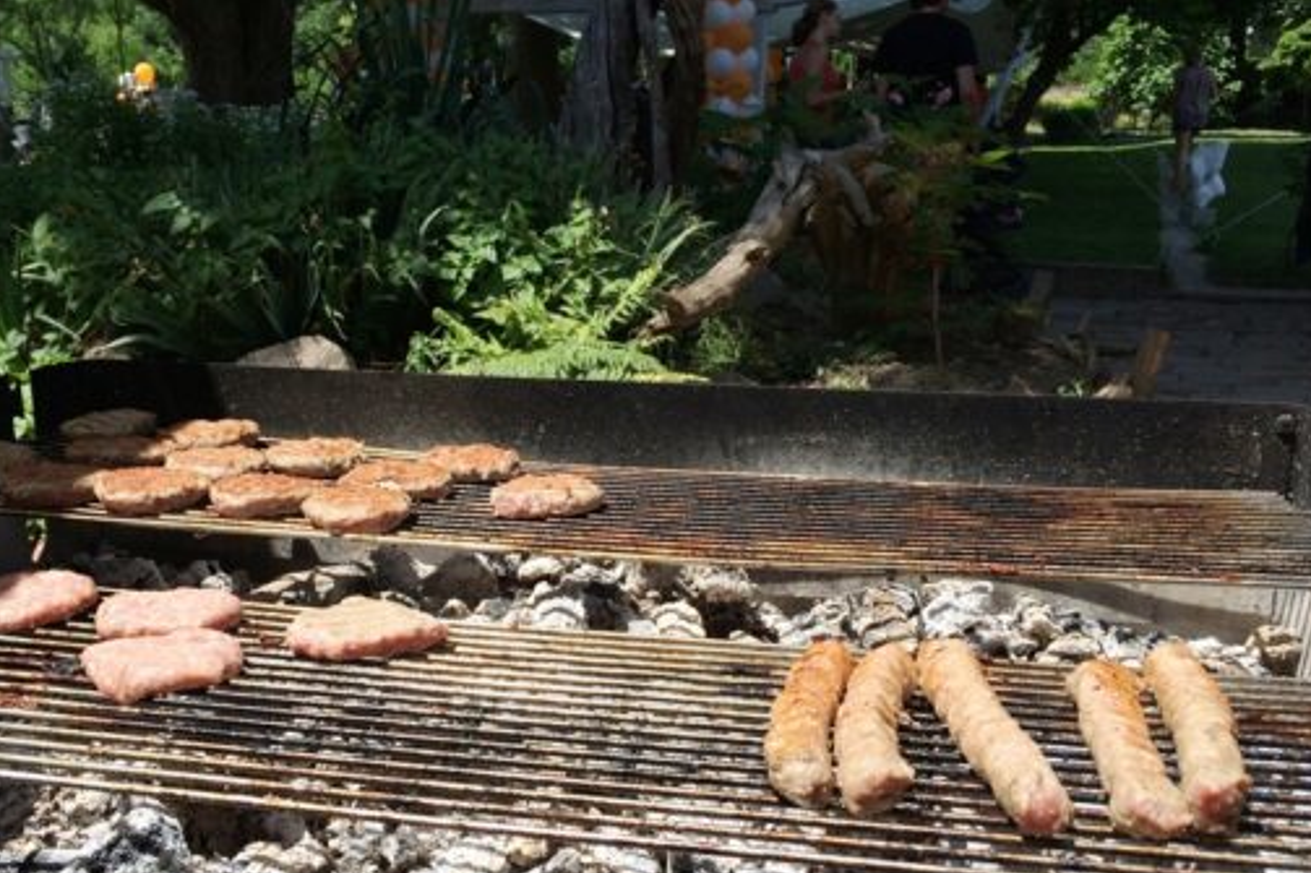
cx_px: 563
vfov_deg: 36.8
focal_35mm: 36
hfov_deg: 53.0
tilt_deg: -16.1
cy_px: 500
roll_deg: -0.2
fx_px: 1310
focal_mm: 4.15
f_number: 2.2
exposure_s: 1/1709
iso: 32
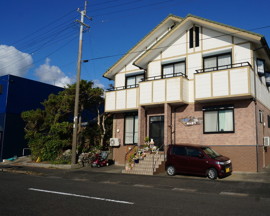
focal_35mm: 31
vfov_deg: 47.1
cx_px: 174
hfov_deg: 56.3
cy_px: 113
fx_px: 248
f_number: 13
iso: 100
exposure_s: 1/200
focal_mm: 16
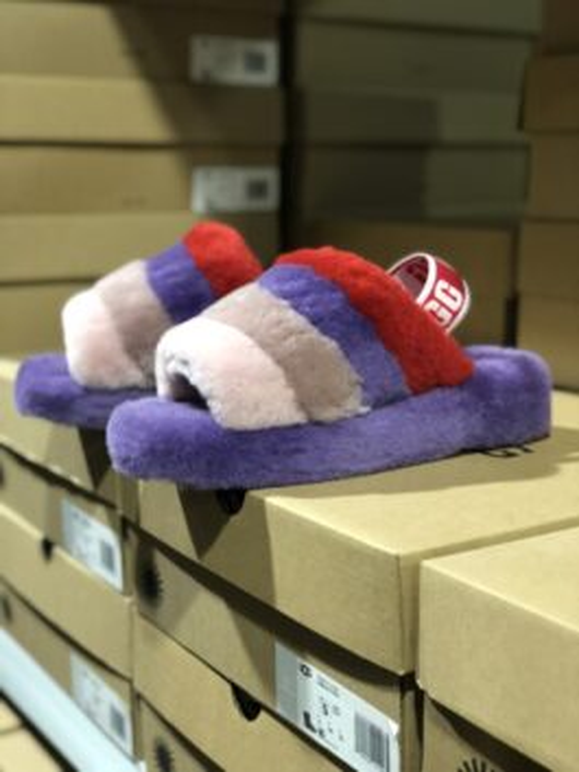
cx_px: 290
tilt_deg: -10.0
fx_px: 1159
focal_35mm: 52
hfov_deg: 28.0
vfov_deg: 36.8
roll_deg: -0.6
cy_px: 386
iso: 160
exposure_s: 1/14
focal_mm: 6
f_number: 2.4
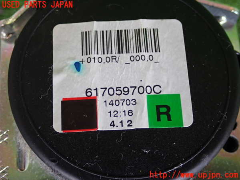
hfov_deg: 31.2
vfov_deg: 23.7
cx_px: 120
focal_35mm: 62
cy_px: 90
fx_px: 430
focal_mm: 11.09
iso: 500
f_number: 3.6
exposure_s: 1/60
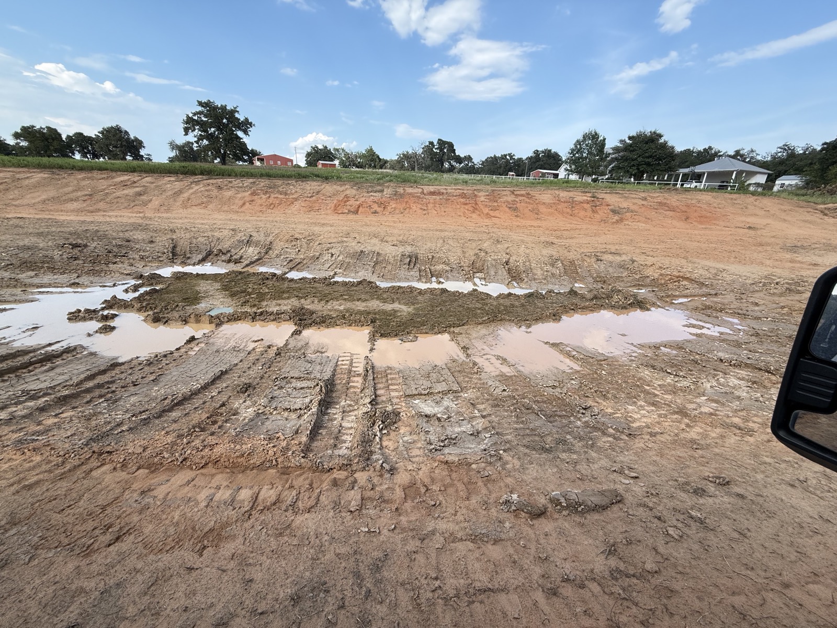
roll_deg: -2.1
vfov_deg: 85.7
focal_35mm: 14
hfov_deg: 102.1
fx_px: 339
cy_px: 314
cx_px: 418
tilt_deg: -20.1
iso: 50
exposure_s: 1/631
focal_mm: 2.22
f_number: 2.2
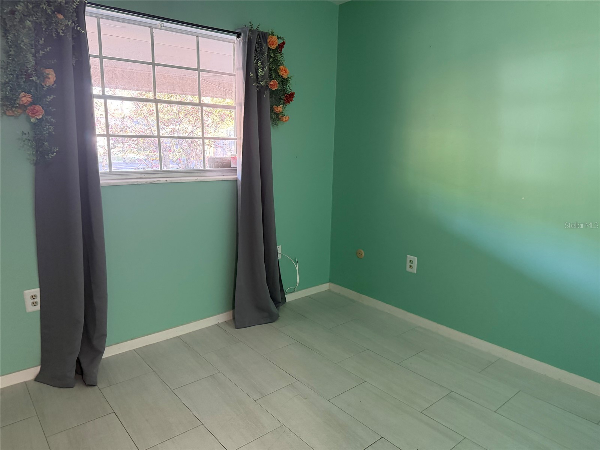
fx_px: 416
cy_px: 225
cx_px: 300
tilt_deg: -10.8
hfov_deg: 71.6
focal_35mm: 24
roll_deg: -0.5
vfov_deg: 56.8
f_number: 1.78
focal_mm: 6.76
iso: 500
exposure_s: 1/60
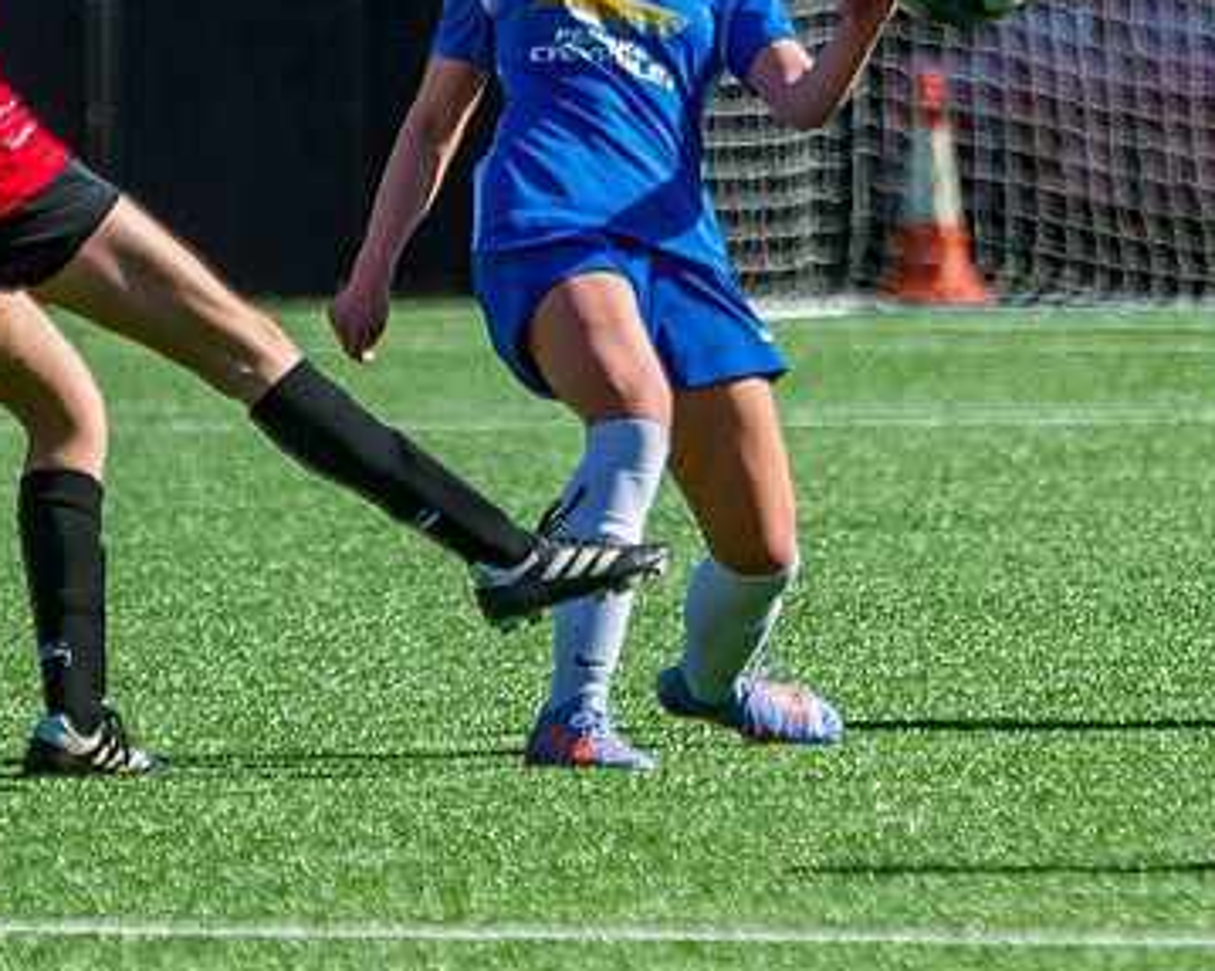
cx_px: 486
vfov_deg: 2.1
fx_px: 25992
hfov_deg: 2.7
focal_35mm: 723
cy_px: 304
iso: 400
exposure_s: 1/3200
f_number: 4
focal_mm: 220
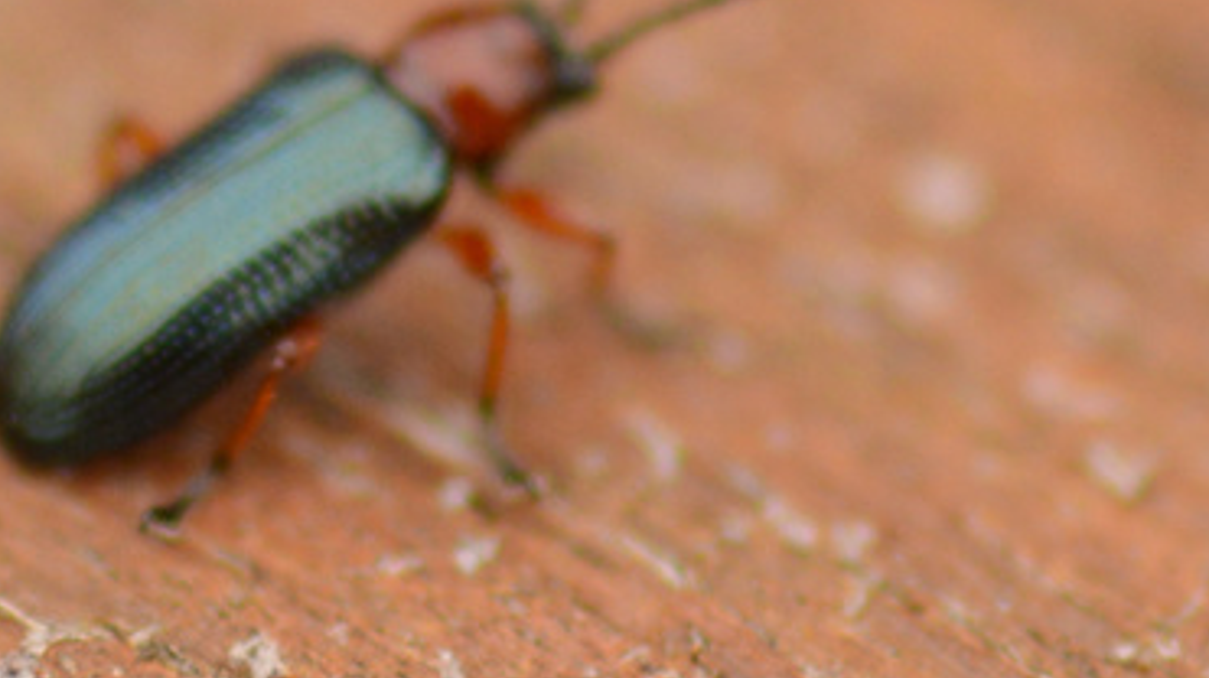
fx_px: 13037
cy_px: 215
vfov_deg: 3.0
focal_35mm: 407
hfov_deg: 5.3
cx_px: 349
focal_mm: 100
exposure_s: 1/500
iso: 400
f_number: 6.3
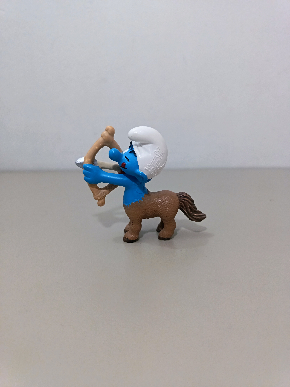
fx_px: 268
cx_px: 145
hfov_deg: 56.8
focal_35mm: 24
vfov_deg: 71.6
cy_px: 194
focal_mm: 5.25
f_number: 1.75
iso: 1600
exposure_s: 1/33.3
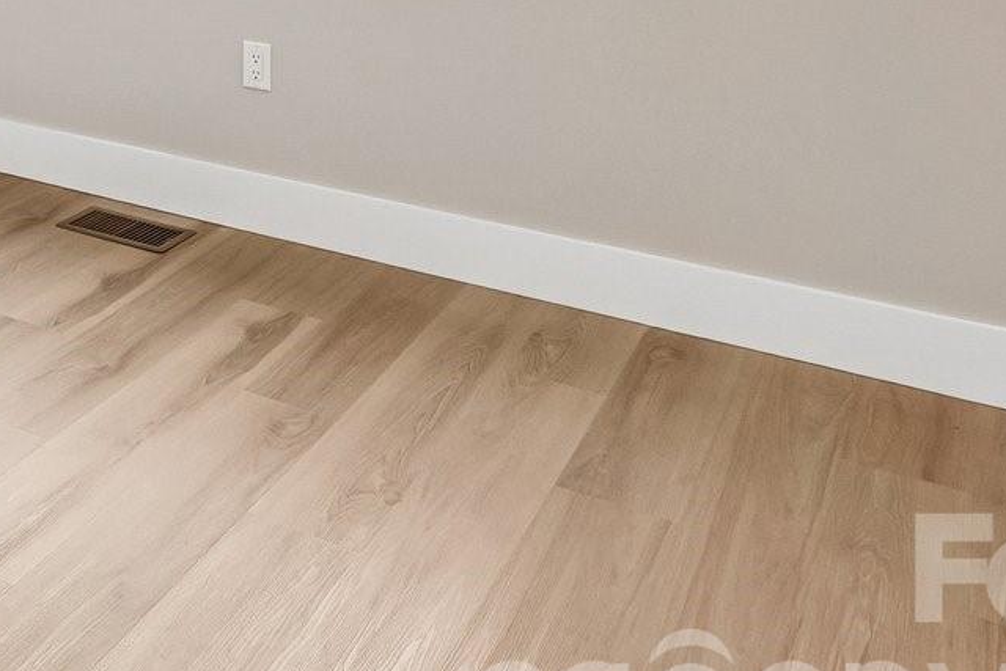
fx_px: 1342
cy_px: -251
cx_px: -193
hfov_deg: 33.6
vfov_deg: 23.9
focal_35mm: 48
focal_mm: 10
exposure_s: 1/30
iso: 200
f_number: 8
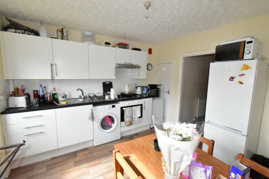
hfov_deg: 100.4
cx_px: 134
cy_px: 90
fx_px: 112
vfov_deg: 77.3
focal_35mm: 15
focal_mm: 10
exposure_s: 1/200
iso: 12800
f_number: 20
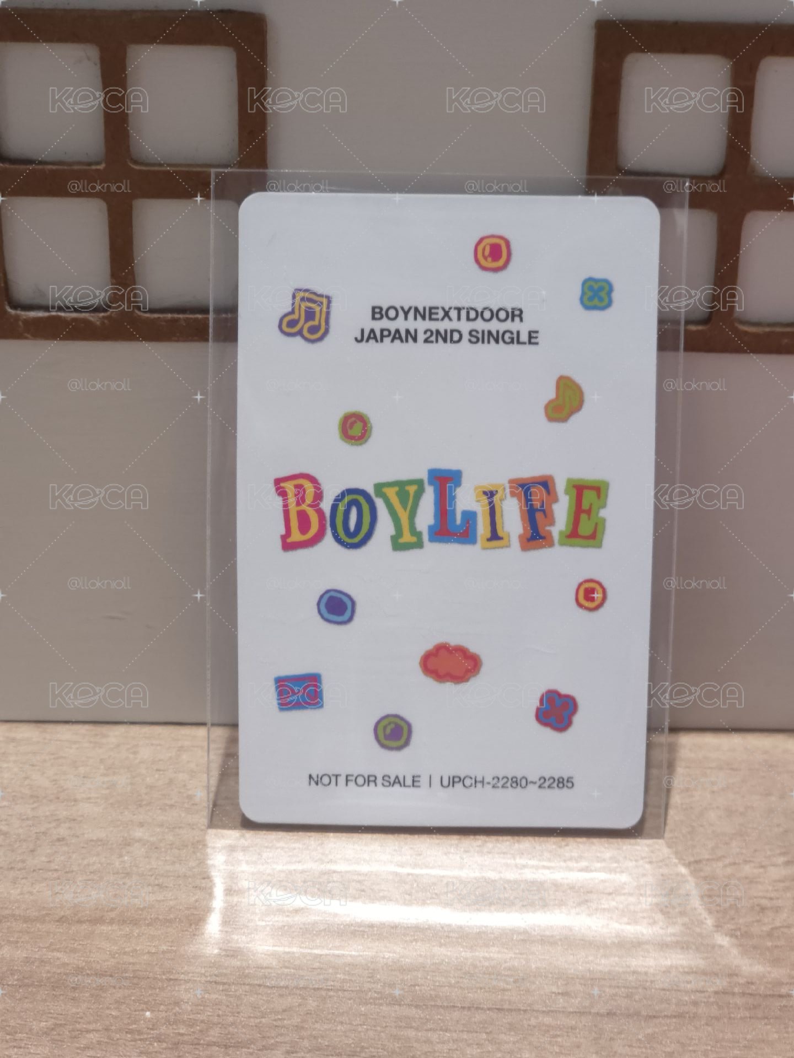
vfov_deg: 28.2
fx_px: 2110
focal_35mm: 69
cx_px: 397
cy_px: 529
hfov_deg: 21.3
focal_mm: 7
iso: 160
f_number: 2.4
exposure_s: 1/30
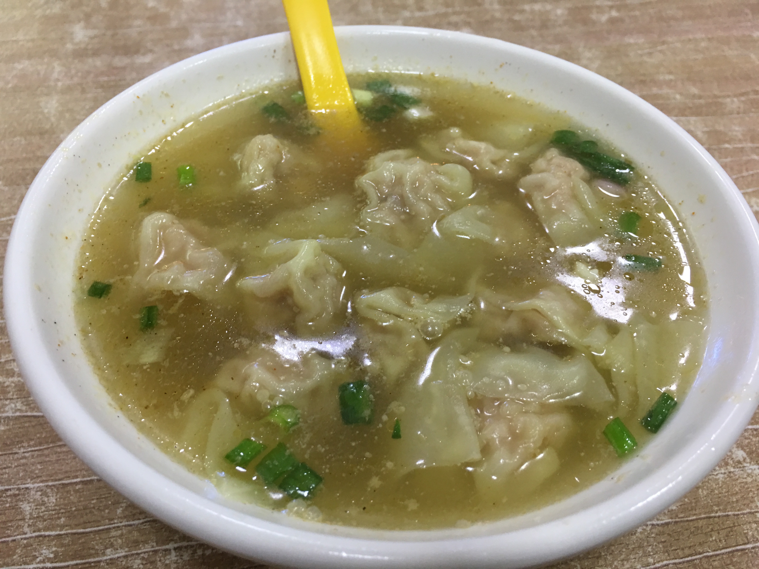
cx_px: 380
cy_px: 284
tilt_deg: -48.2
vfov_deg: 48.2
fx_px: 636
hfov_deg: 61.7
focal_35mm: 29
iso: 50
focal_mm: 4.15
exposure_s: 1/17
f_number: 2.2
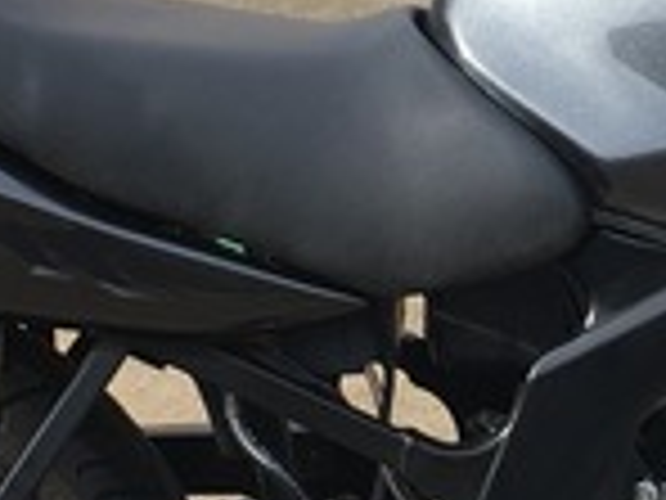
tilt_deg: -25.3
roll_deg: -1.6
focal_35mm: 157
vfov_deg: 9.4
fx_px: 3021
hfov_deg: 12.4
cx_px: 670
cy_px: 329
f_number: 2.2
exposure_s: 1/411
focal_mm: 4.15
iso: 25
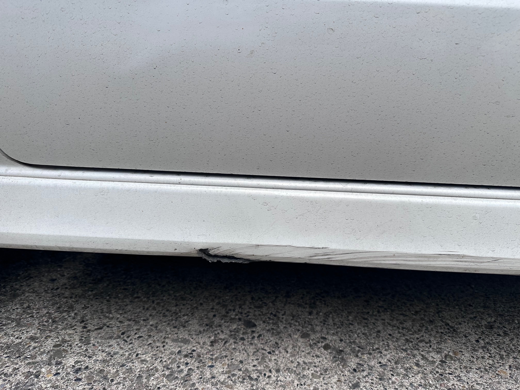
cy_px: 195
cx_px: 260
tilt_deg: -17.5
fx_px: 361
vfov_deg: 56.8
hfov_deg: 71.6
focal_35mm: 24
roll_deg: -0.8
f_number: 1.78
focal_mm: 6.86
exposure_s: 1/1721
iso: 80
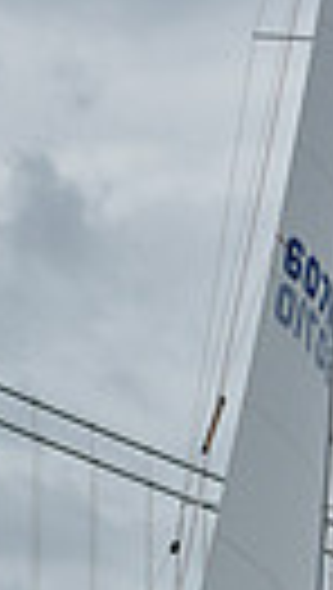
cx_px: 155
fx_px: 5070
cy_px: 685
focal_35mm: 324
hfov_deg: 3.8
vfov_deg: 6.6
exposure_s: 1/800
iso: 250
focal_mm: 70
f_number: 9
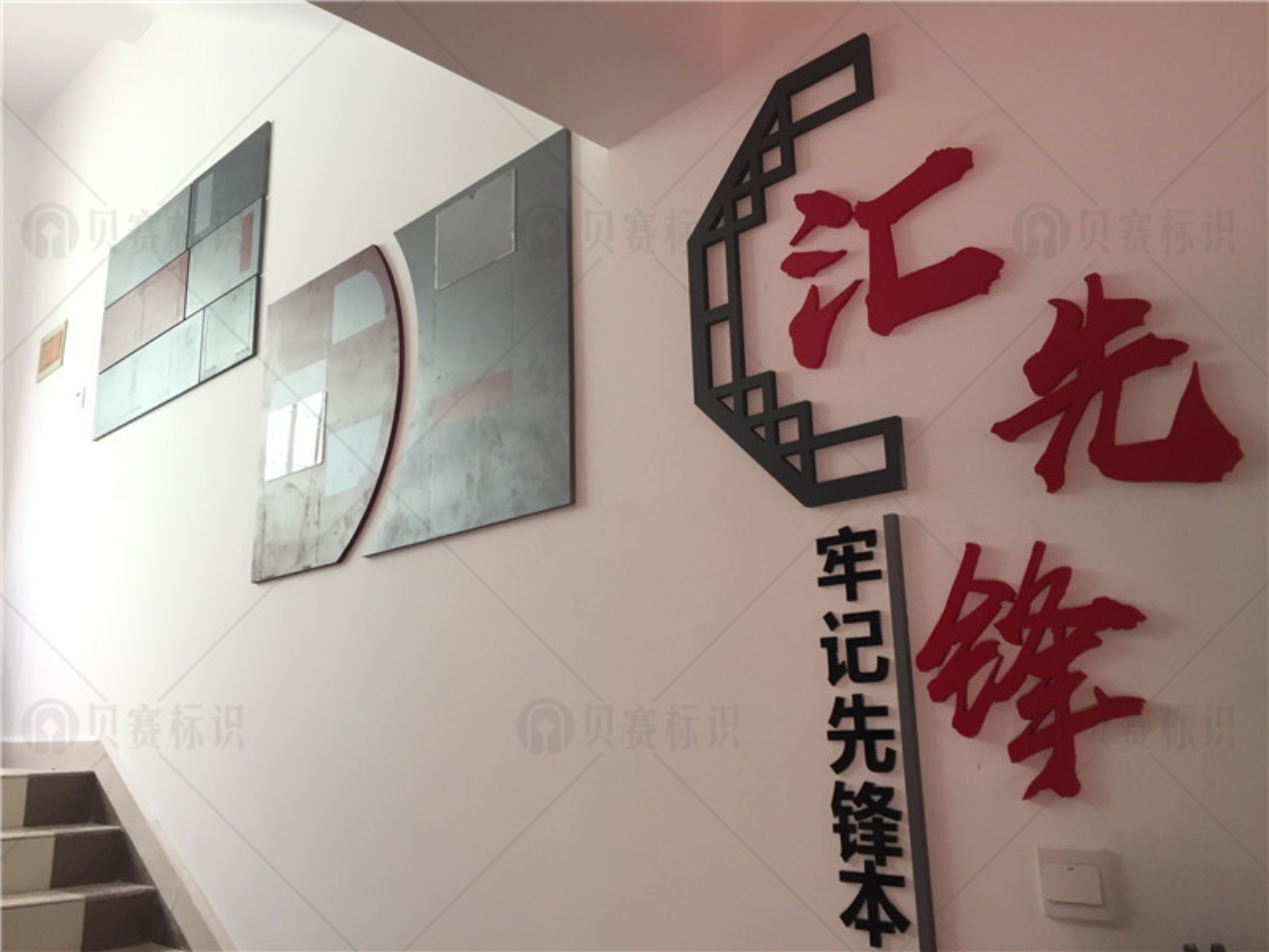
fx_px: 1063
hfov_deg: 61.7
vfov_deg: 48.2
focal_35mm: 29
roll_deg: -0.5
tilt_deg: +15.3
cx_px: 634
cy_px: 476
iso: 100
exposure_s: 1/33
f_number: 2.2
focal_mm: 4.15
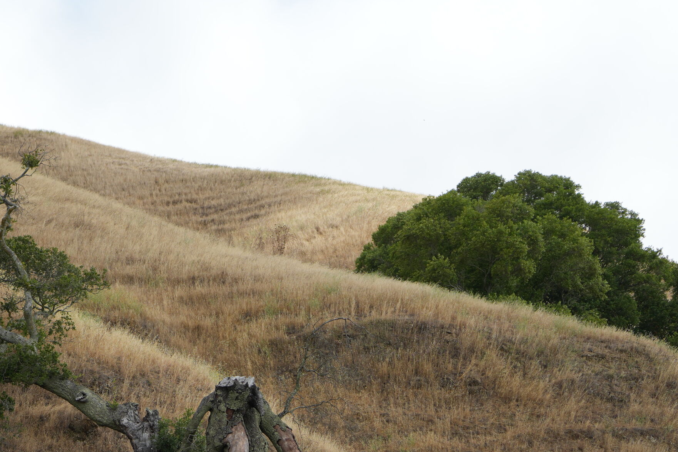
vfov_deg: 5.9
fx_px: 4388
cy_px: 449
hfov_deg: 8.8
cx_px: 43
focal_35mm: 233
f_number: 5.6
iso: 160
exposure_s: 1/500
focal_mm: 95
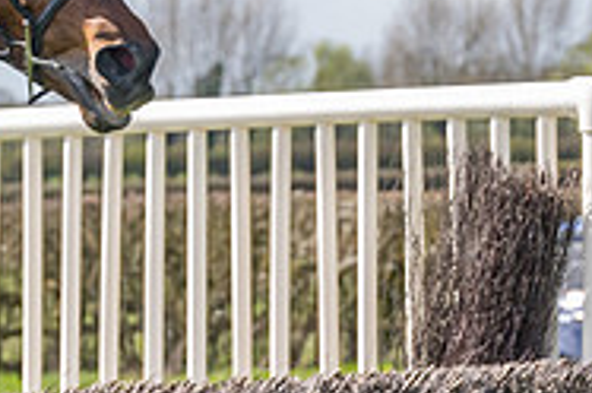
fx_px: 7420
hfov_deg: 4.6
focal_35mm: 452
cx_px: -125
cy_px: 361
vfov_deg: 3.0
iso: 400
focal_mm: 70
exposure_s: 1/1600
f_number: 4
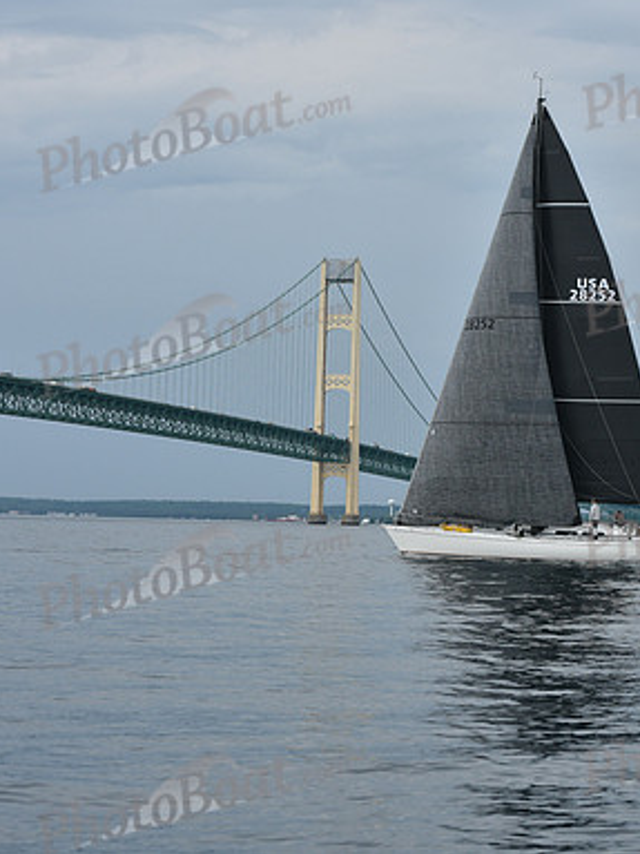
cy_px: 425
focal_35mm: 102
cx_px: 468
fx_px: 2516
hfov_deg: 14.4
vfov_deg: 19.3
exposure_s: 1/800
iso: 250
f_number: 5.6
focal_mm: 70
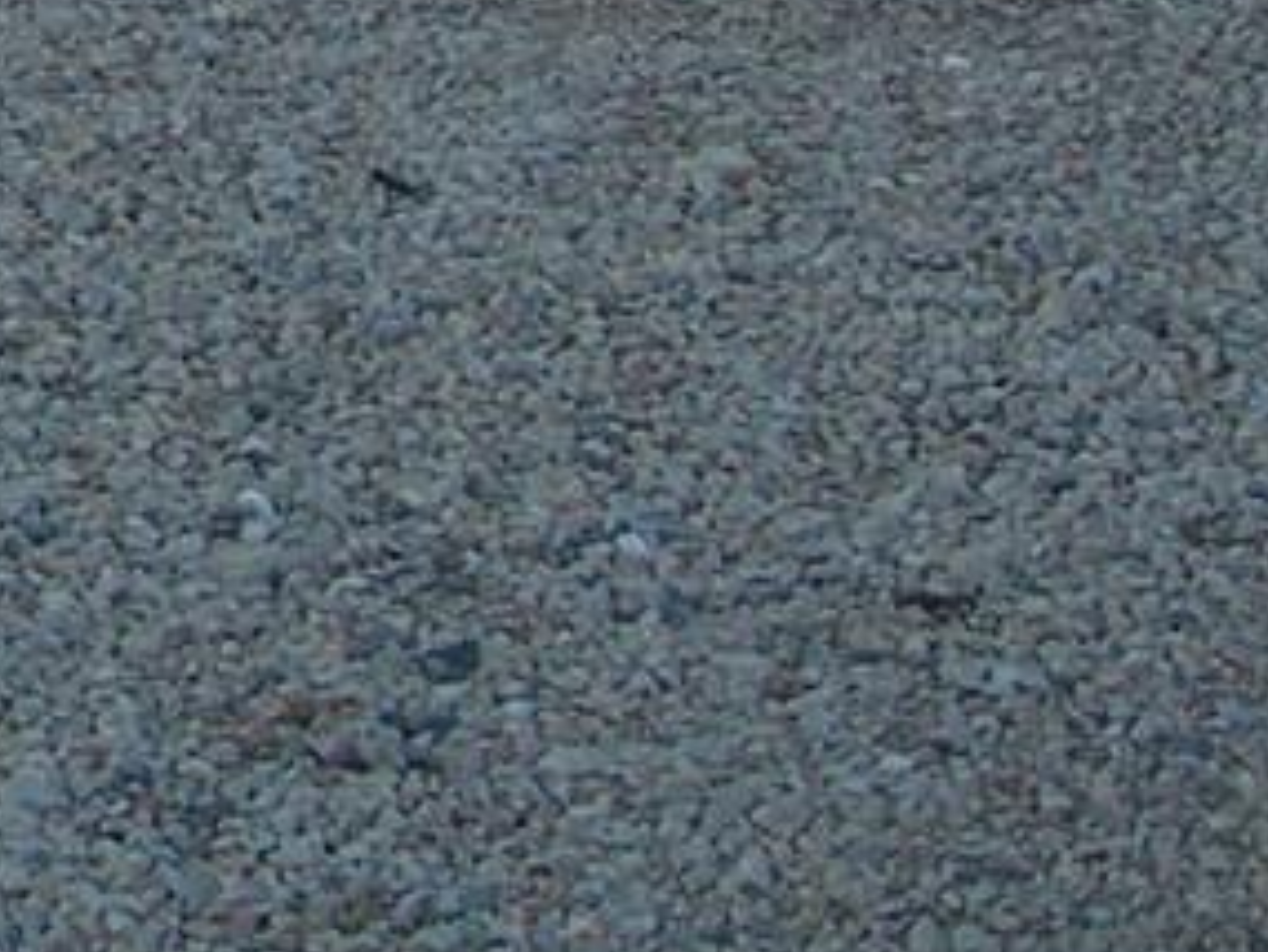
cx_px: -1597
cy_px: -1384
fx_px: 7806
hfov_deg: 8.6
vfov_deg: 6.6
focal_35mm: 213
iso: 50
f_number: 2.8
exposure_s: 1/284
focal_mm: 7.8
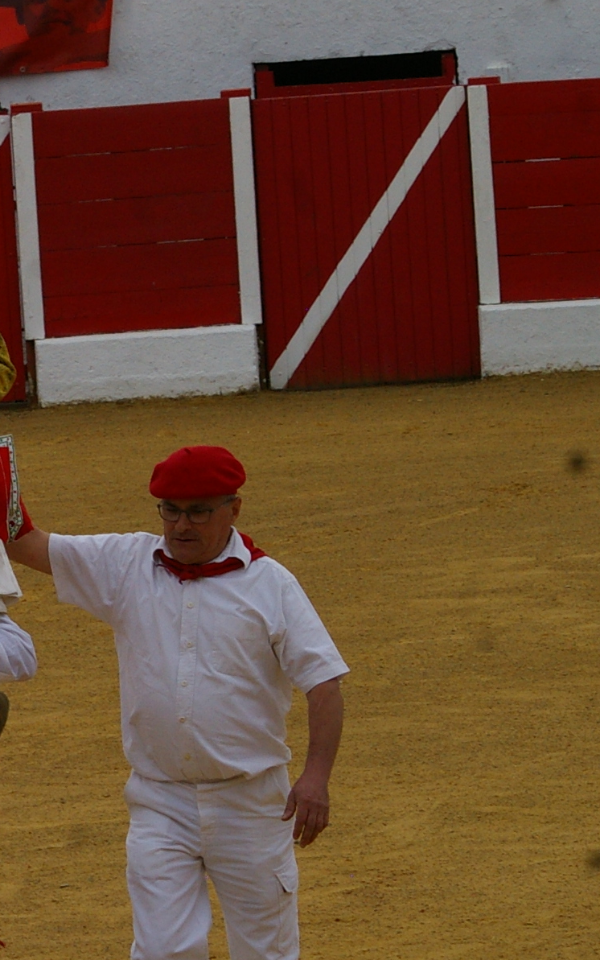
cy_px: 538
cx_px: -356
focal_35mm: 327
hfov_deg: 4.0
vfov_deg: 6.4
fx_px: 8560
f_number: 11
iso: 400
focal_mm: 85
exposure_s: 1/500
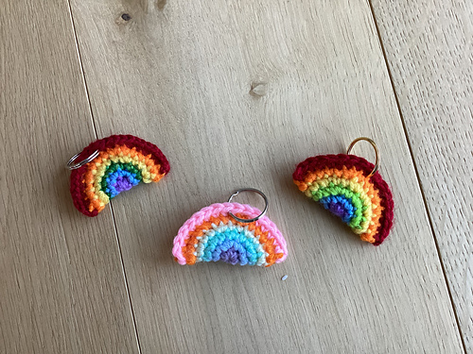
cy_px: 177
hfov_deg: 58.4
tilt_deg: -85.2
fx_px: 424
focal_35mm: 31
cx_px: 236
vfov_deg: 45.4
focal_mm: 3.3
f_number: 2.4
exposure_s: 1/60
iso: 200
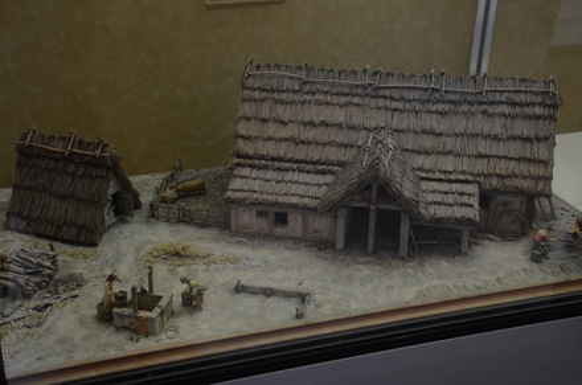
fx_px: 750
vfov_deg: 28.8
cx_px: 291
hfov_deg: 42.4
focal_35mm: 46
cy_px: 192
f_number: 5.6
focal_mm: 31
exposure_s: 1/125
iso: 1000
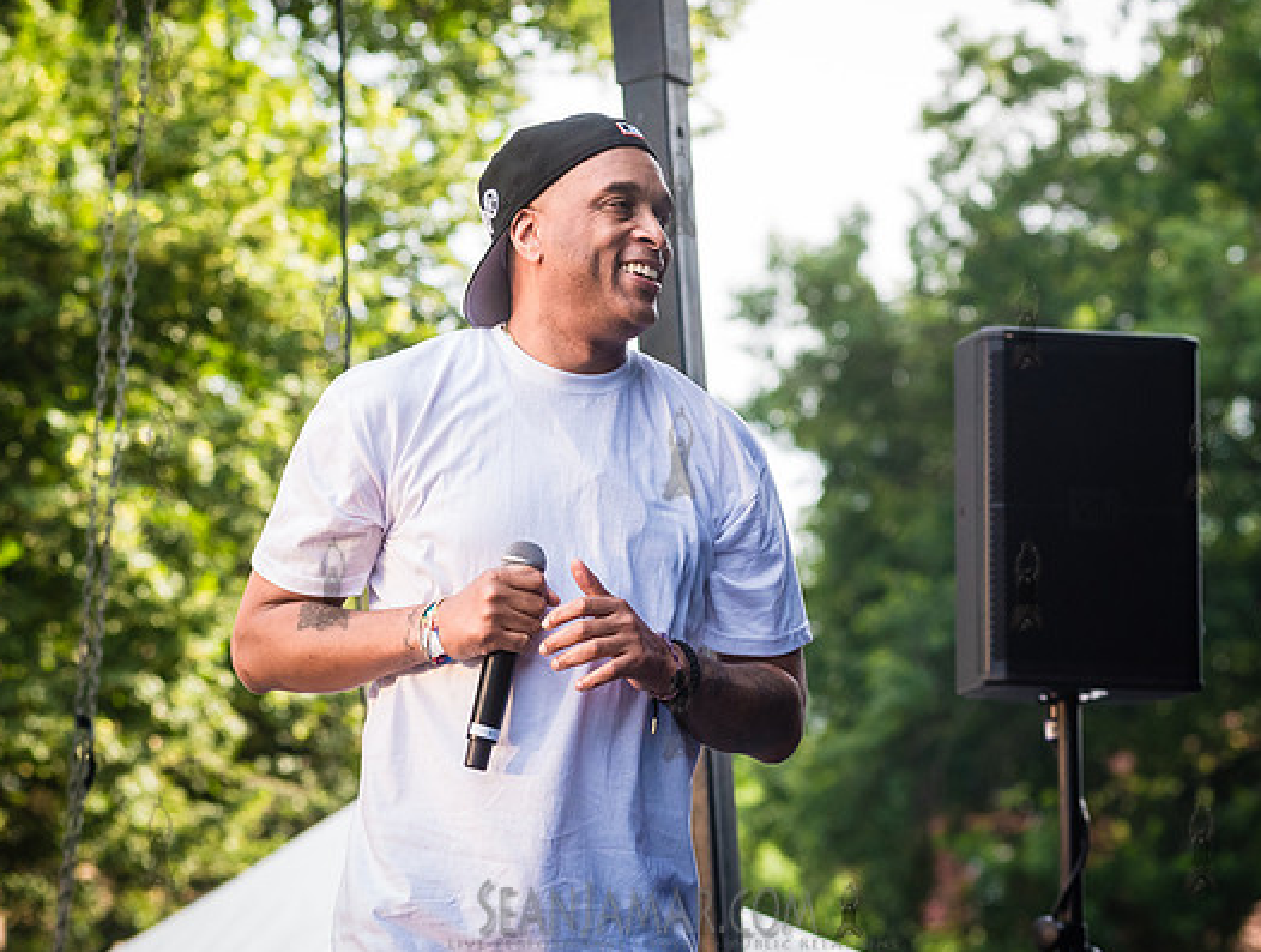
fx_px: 5659
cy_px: 450
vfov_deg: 9.6
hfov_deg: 12.7
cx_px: 602
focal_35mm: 155
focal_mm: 112
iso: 1000
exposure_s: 1/800
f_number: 5
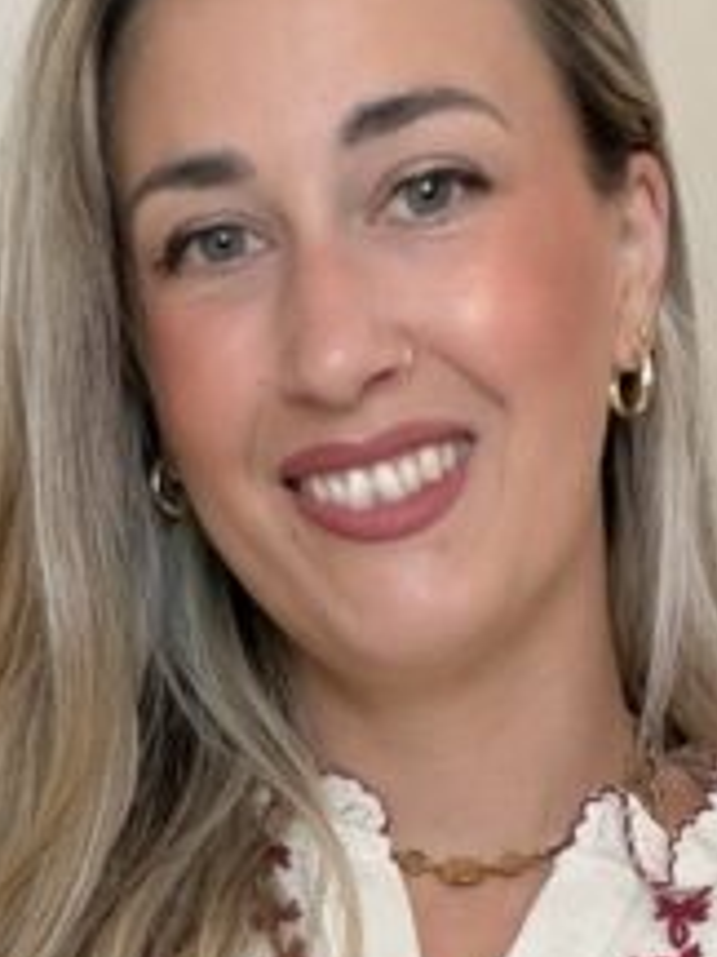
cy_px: 1307
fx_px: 3066
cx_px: 310
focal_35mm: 111
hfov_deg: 13.3
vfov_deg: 16.6
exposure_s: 1/66
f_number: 1.9
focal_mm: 2.71
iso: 80
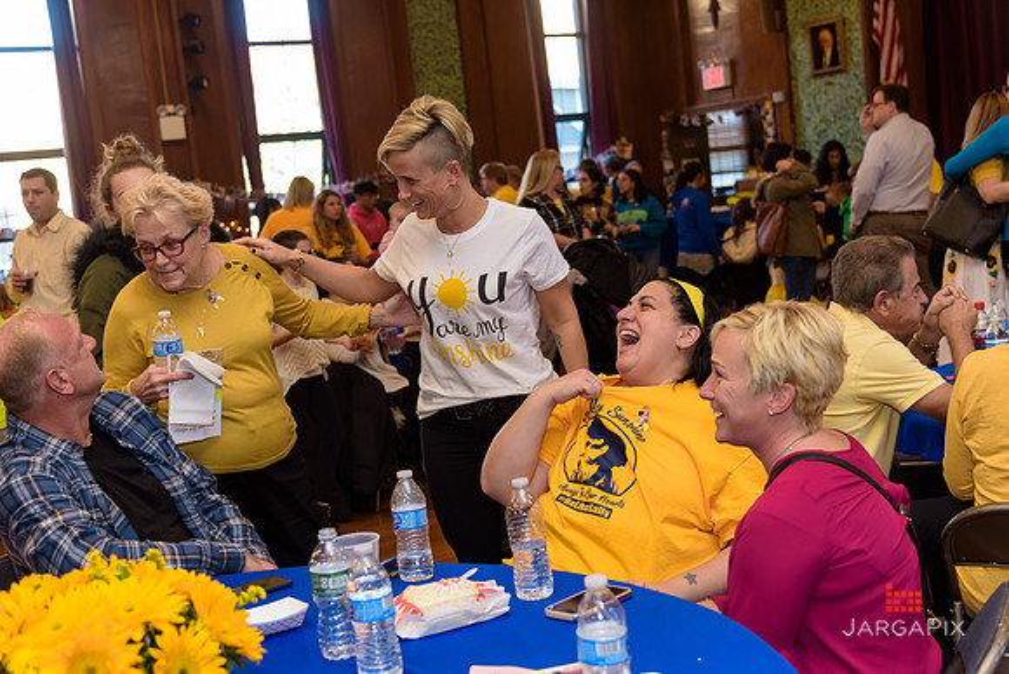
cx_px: 504
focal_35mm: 46
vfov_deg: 29.3
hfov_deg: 42.7
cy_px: 337
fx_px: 1290
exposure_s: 1/125
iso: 1000
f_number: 4
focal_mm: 46
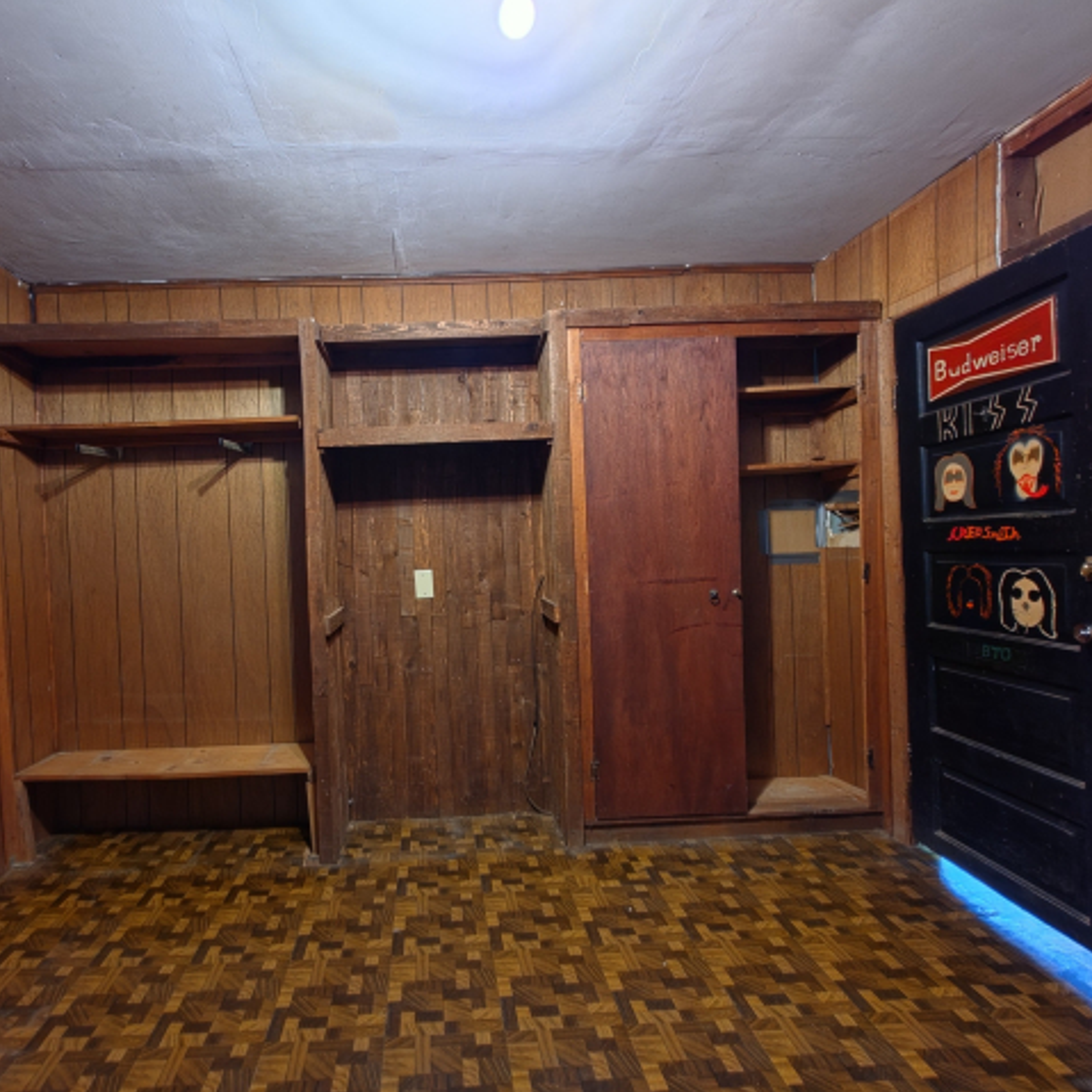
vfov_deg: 87.4
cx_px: 434
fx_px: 571
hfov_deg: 86.3
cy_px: 563
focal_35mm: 16
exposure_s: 1/15
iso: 320
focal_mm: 2.2
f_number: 1.9
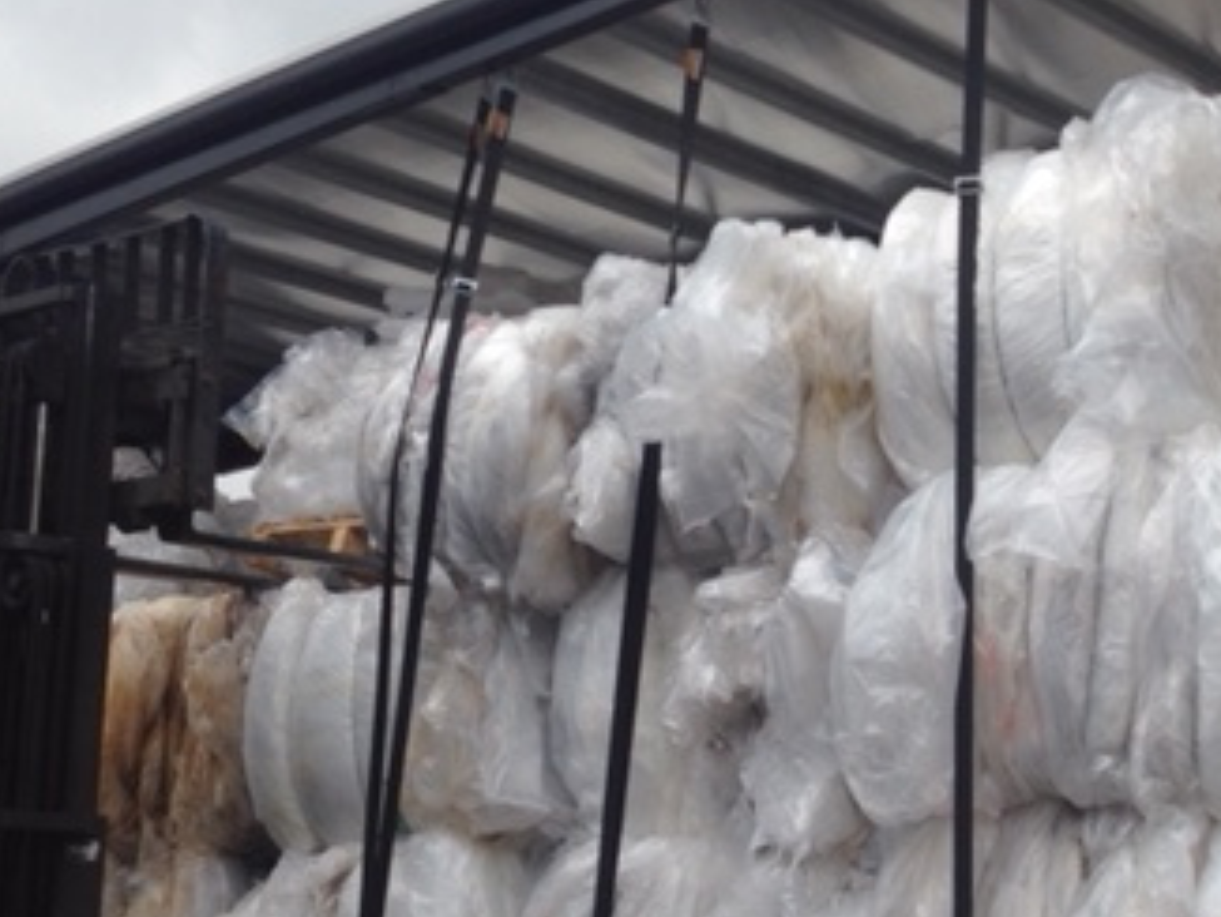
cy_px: 579
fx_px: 2294
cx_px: 1056
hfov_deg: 28.8
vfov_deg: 22.5
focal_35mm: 65
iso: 50
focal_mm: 4.12
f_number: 2.4
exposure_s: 1/638
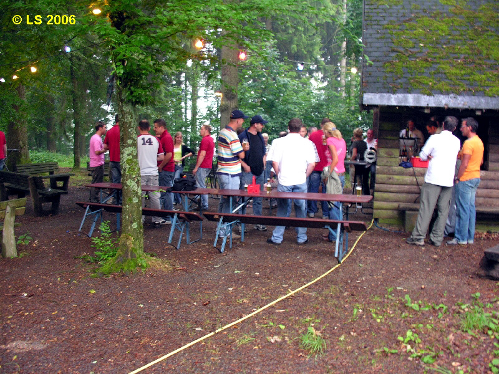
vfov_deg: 40.7
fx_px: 505
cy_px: 187
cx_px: 250
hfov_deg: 52.6
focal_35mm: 35
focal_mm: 8.9
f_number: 2.8
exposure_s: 1/3.9
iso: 139
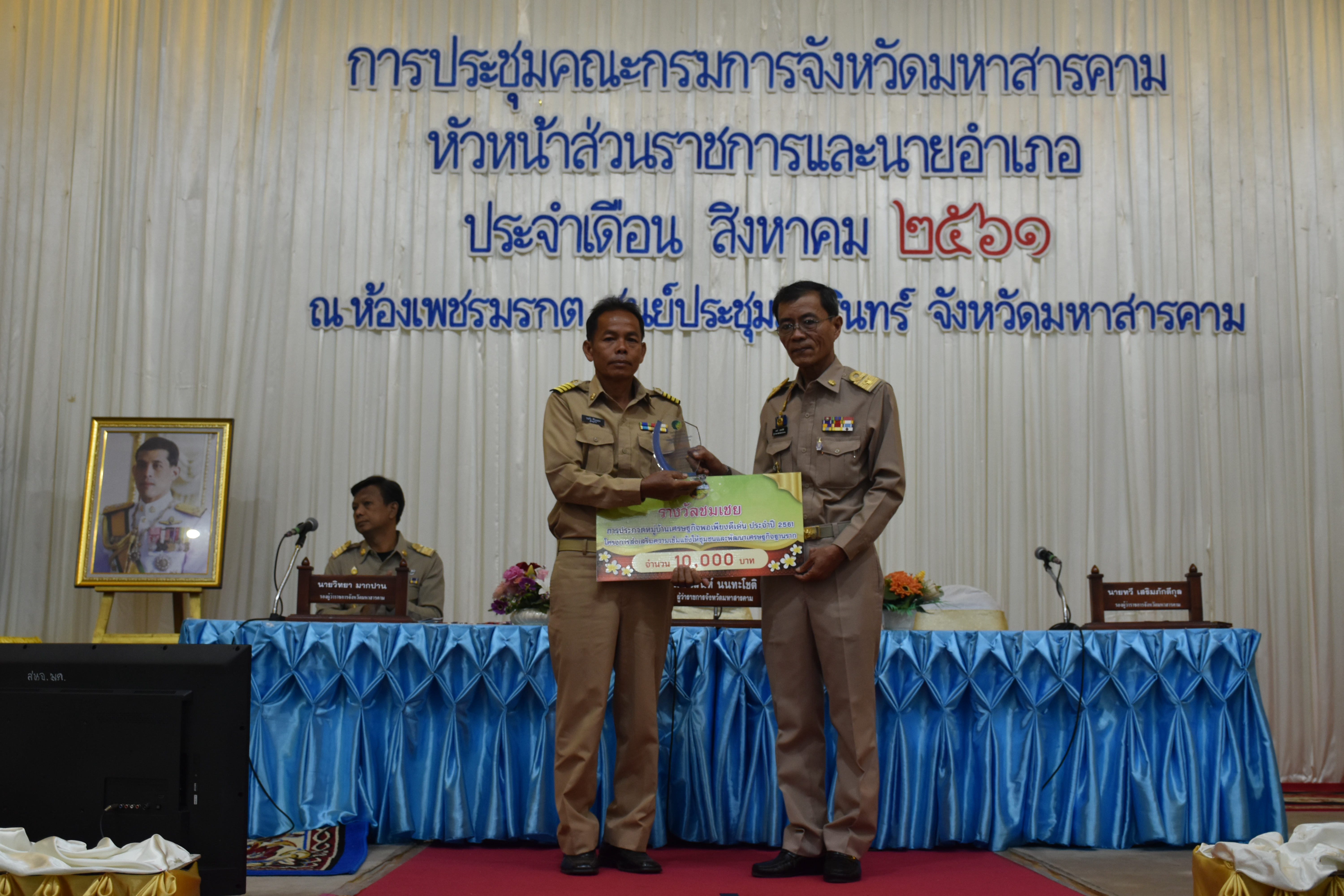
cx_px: 672
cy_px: 448
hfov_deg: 43.6
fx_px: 1680
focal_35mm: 45
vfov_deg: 29.9
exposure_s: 1/50
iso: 800
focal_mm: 30
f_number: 4
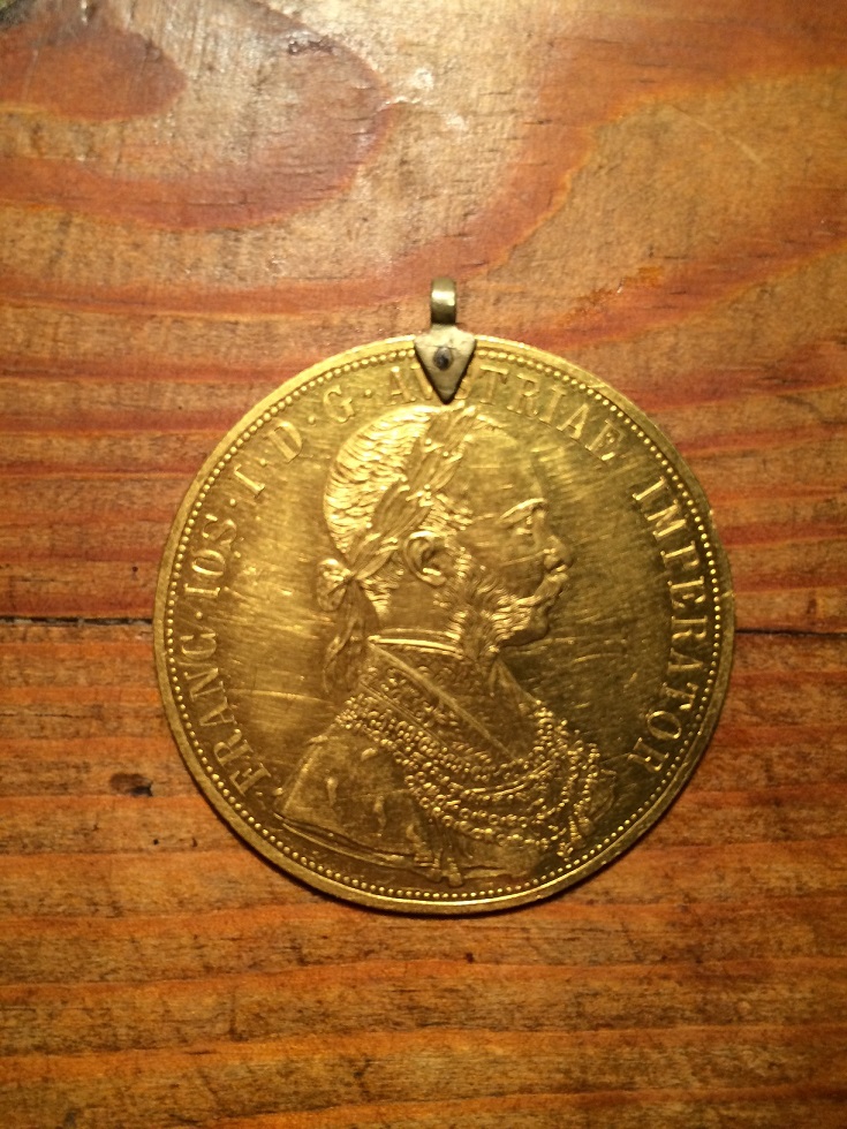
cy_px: 564
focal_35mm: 29
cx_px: 424
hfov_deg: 48.2
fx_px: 946
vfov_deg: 61.7
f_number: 2.2
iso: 50
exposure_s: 1/33
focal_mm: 4.15
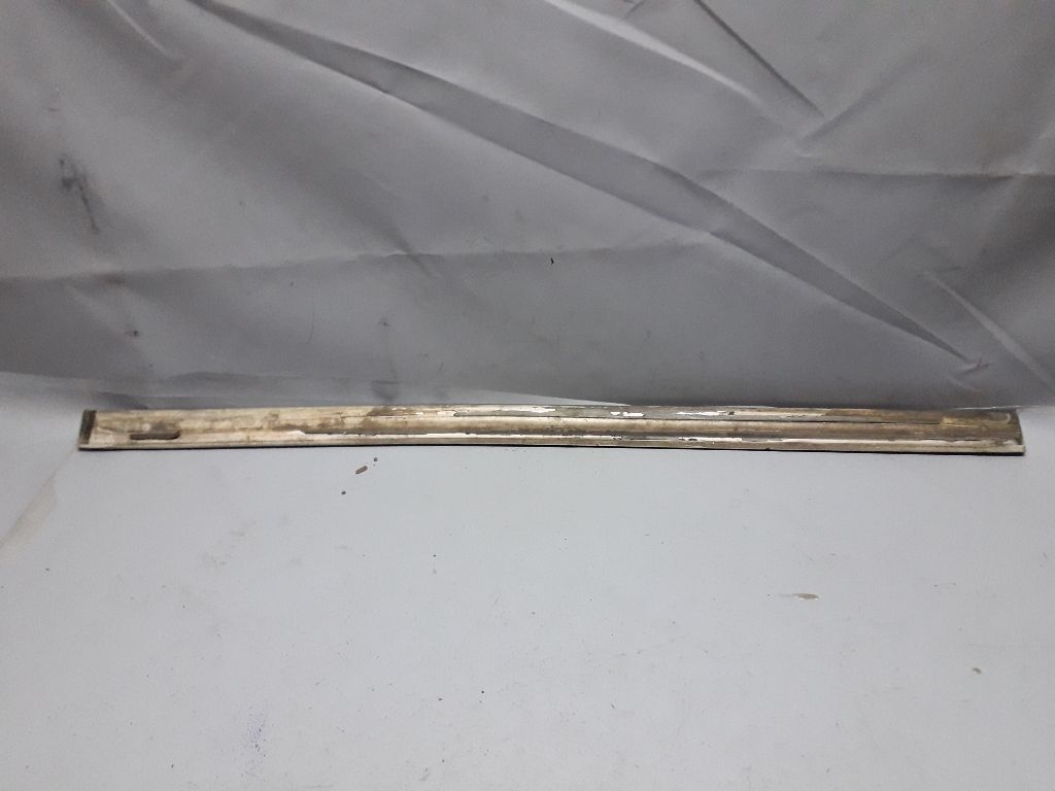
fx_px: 823
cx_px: 528
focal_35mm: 27
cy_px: 396
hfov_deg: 65.3
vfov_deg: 51.4
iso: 200
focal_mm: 3.6
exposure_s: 1/50
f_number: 1.9
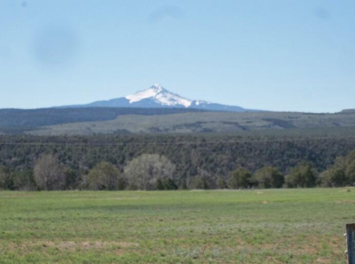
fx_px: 1382
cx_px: 178
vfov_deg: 10.9
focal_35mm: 135
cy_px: 132
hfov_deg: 14.6
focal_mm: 24.5
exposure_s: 1/640
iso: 80
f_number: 5.9
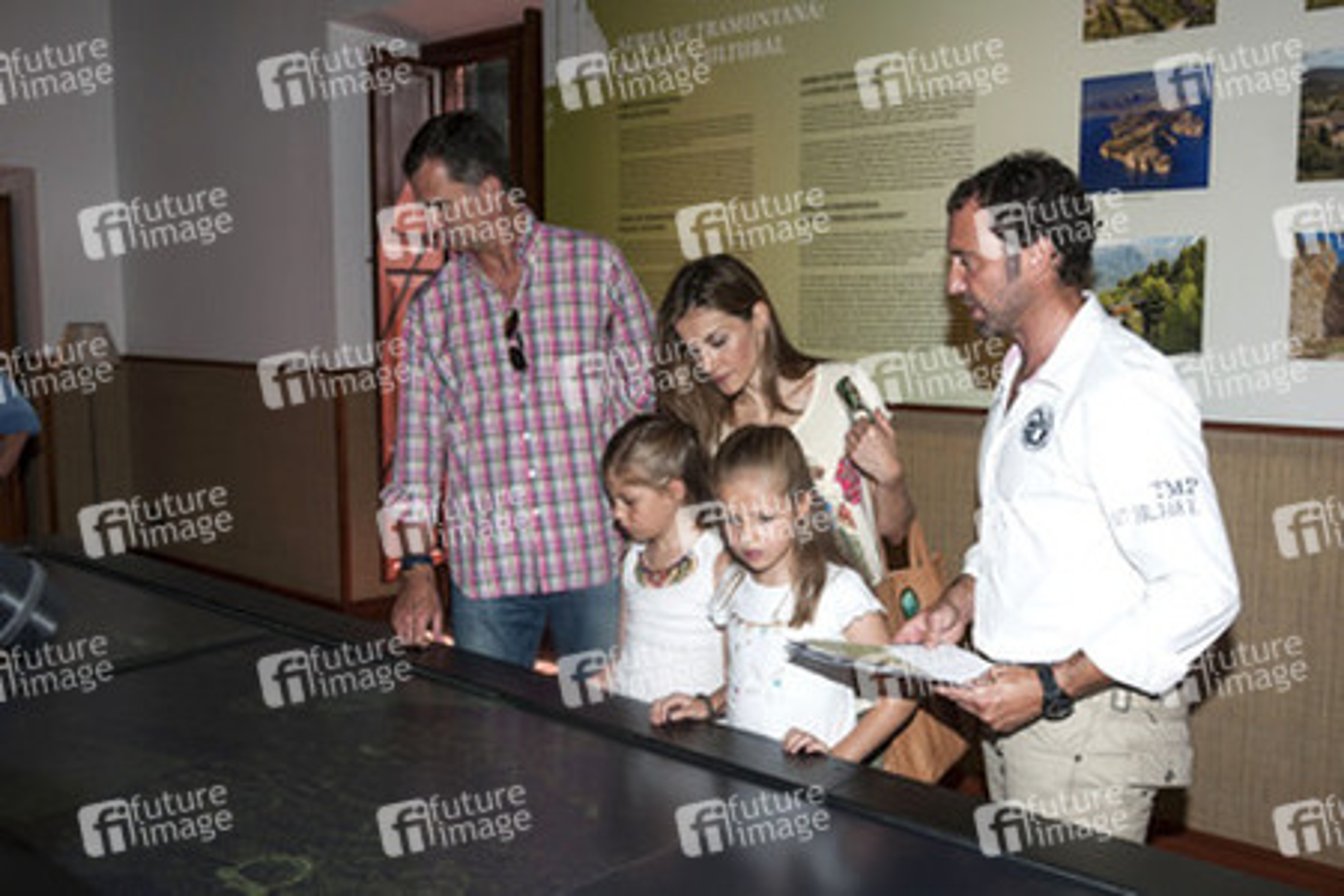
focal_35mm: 36
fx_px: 1344
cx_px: 672
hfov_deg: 53.1
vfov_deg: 36.9
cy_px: 448
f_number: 5.6
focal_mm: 24
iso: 400
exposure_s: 1/80
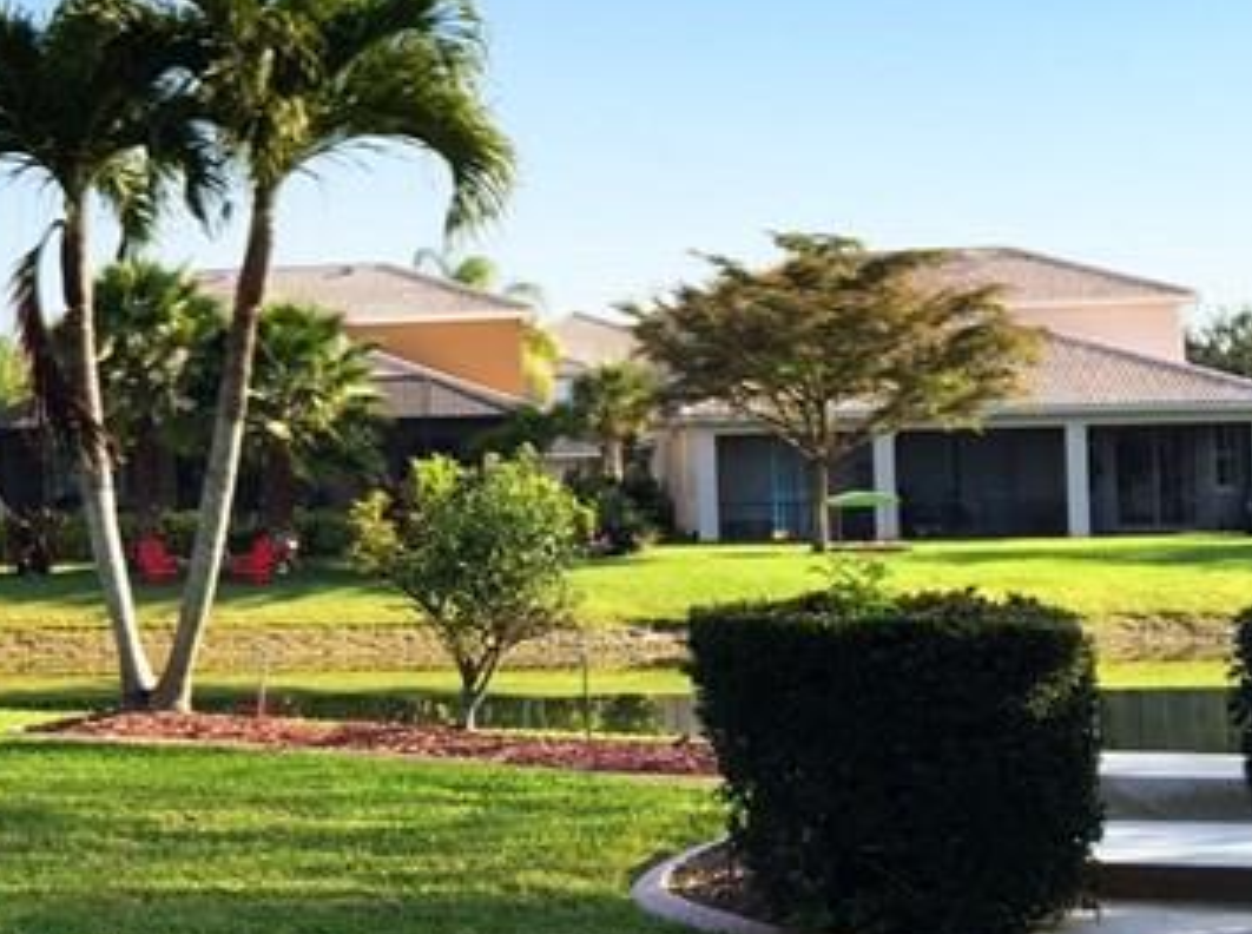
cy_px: 414
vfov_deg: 17.5
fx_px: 3032
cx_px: -332
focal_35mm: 84
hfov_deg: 21.3
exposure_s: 1/1099
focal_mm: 4.15
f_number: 2.2
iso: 25
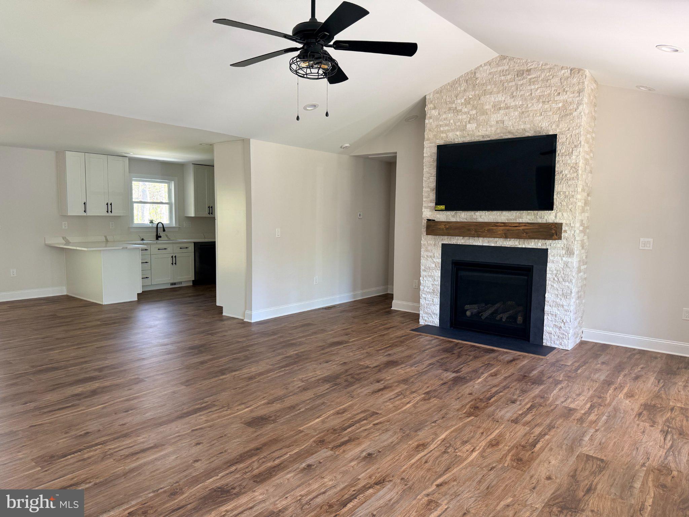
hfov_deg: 71.6
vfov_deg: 56.8
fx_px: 478
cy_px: 258
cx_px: 344
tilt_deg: -5.4
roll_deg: -0.9
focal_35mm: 24
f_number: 1.78
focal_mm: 6.76
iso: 200
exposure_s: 1/121
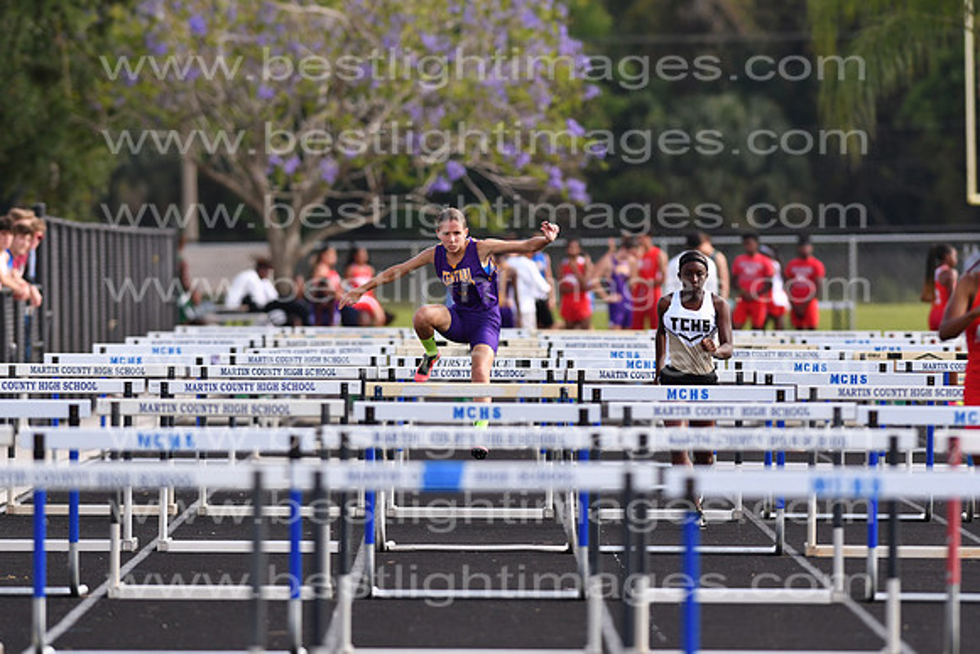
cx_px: 490
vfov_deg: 3.1
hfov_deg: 4.6
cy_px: 327
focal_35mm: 450
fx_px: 12252
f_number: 4
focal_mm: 300
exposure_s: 1/2000
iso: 400
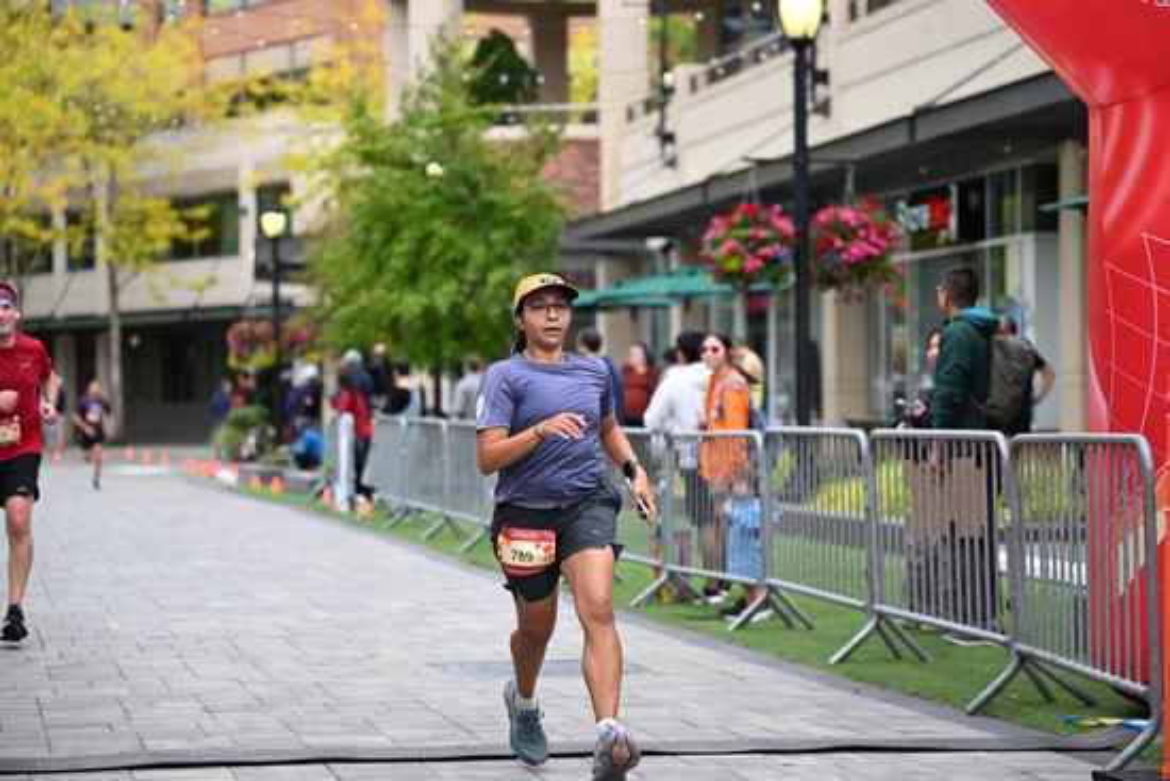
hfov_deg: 22.1
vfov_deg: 14.9
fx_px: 2991
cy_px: 390
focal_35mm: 92
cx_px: 585
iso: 640
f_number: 2.8
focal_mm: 92
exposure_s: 1/2000
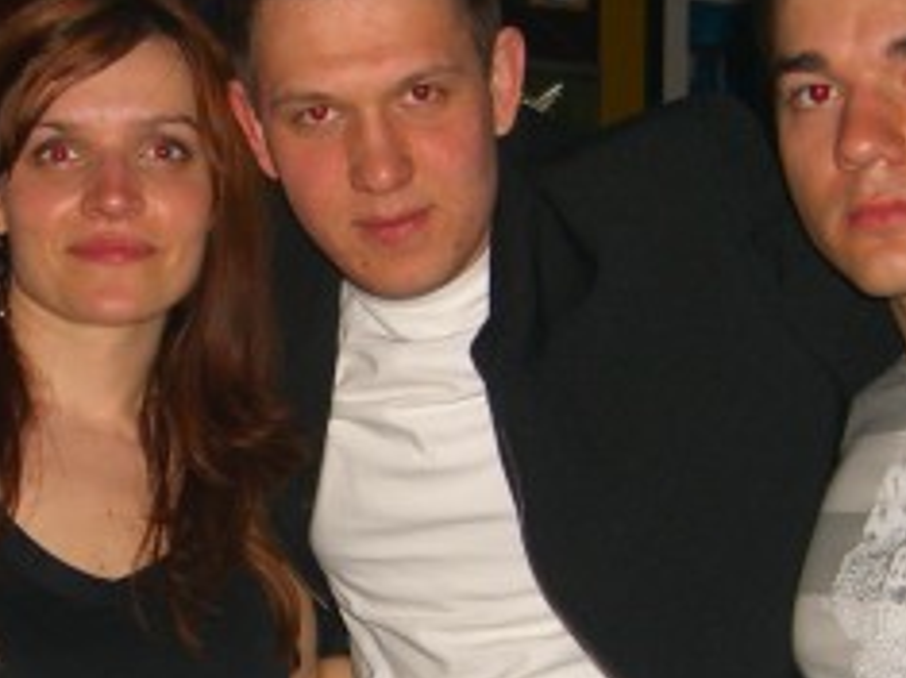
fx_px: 2537
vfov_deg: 15.2
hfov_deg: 20.1
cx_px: 212
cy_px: 482
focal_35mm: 97
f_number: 2.8
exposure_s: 1/60
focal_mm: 7.9
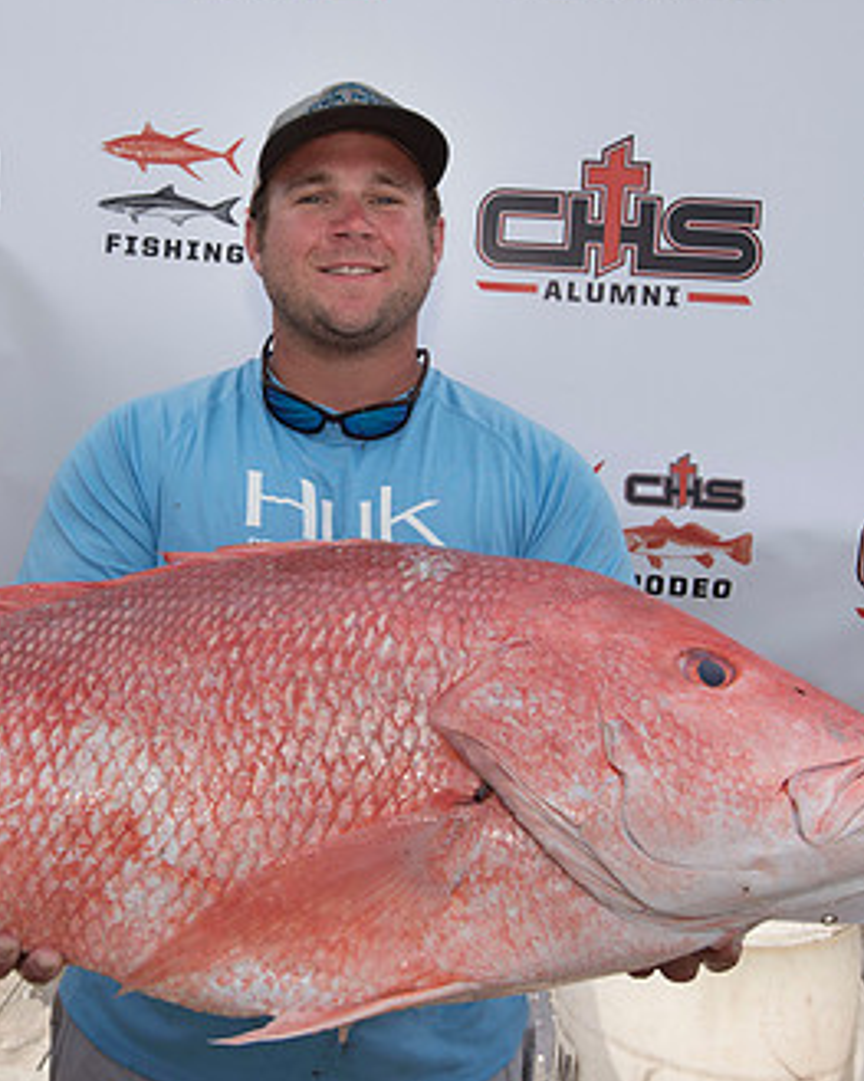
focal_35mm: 43
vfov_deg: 42.8
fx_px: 1375
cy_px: 455
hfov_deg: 34.5
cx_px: 266
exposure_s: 1/400
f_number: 9
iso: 250
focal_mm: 26
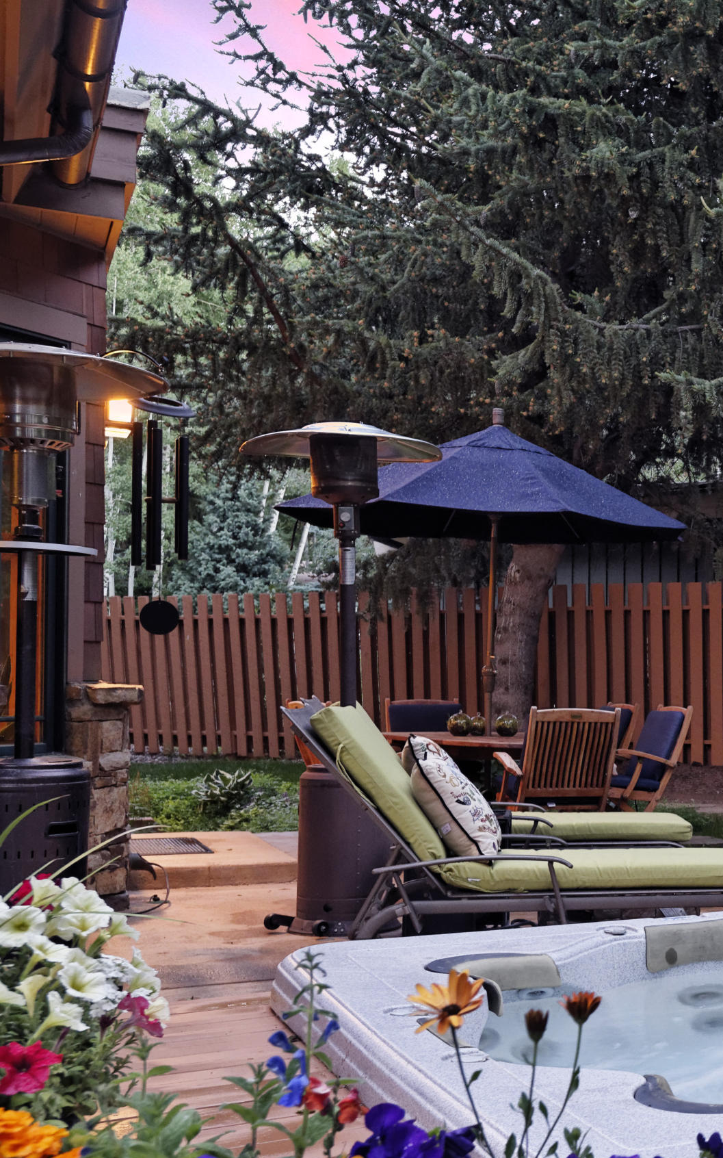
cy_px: 663
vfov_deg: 42.5
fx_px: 1482
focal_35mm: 47
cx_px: 1015
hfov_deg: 23.3
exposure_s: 1/2.5
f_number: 7.1
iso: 800
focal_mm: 26
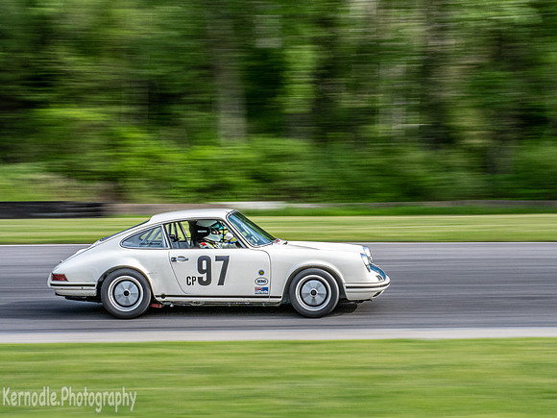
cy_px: 209
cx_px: 278
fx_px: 1287
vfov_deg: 18.4
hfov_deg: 24.4
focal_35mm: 80
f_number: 22
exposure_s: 1/80
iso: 400
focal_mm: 40
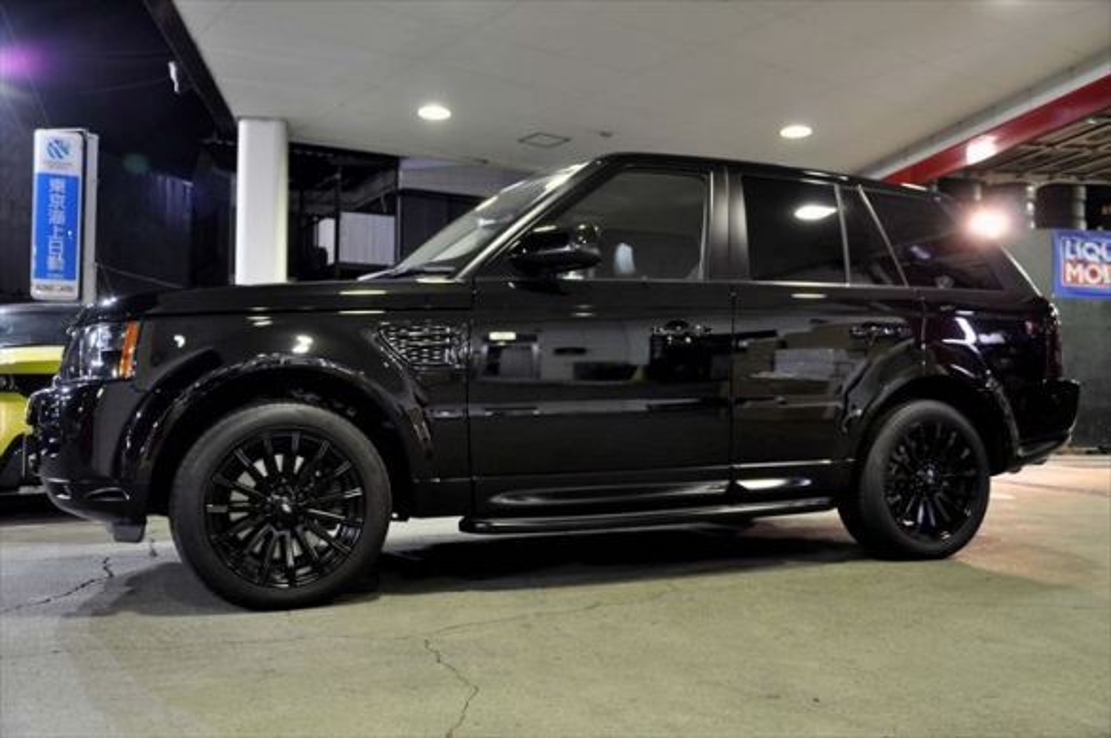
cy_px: 369
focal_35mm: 33
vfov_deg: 39.9
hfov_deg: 57.3
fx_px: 1017
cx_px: 556
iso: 640
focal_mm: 22
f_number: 4
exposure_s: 1/15
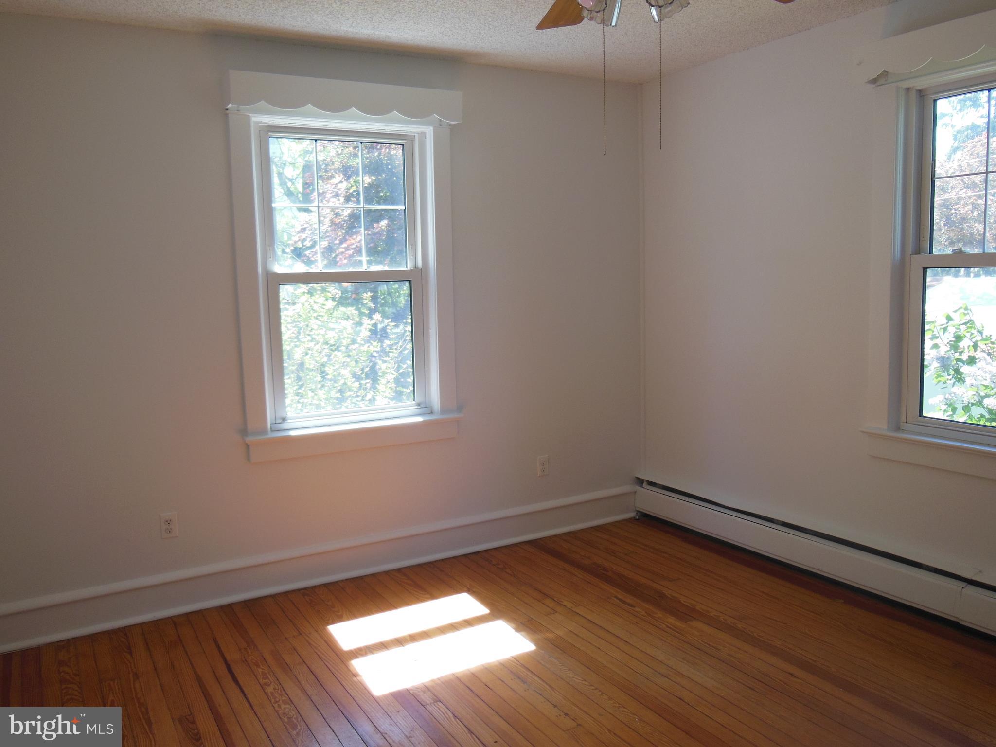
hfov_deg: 61.7
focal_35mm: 29
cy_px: 374
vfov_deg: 48.2
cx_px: 498
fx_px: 834
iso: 125
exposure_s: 1/60
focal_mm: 5.2
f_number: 3.7
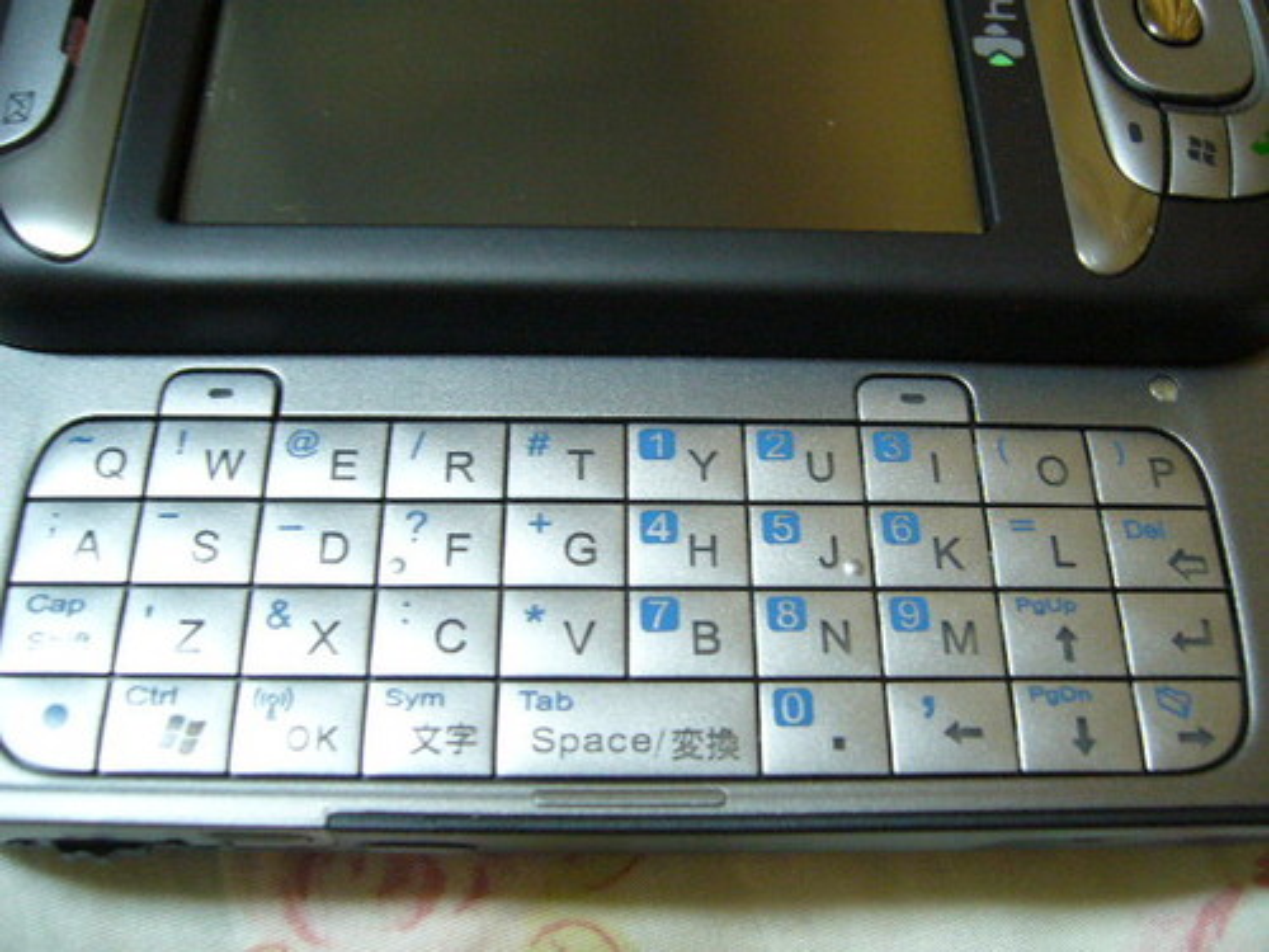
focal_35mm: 35
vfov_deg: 40.7
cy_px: 476
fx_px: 1283
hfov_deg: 52.6
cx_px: 634
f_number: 2.8
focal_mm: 5.8
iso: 200
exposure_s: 1/8
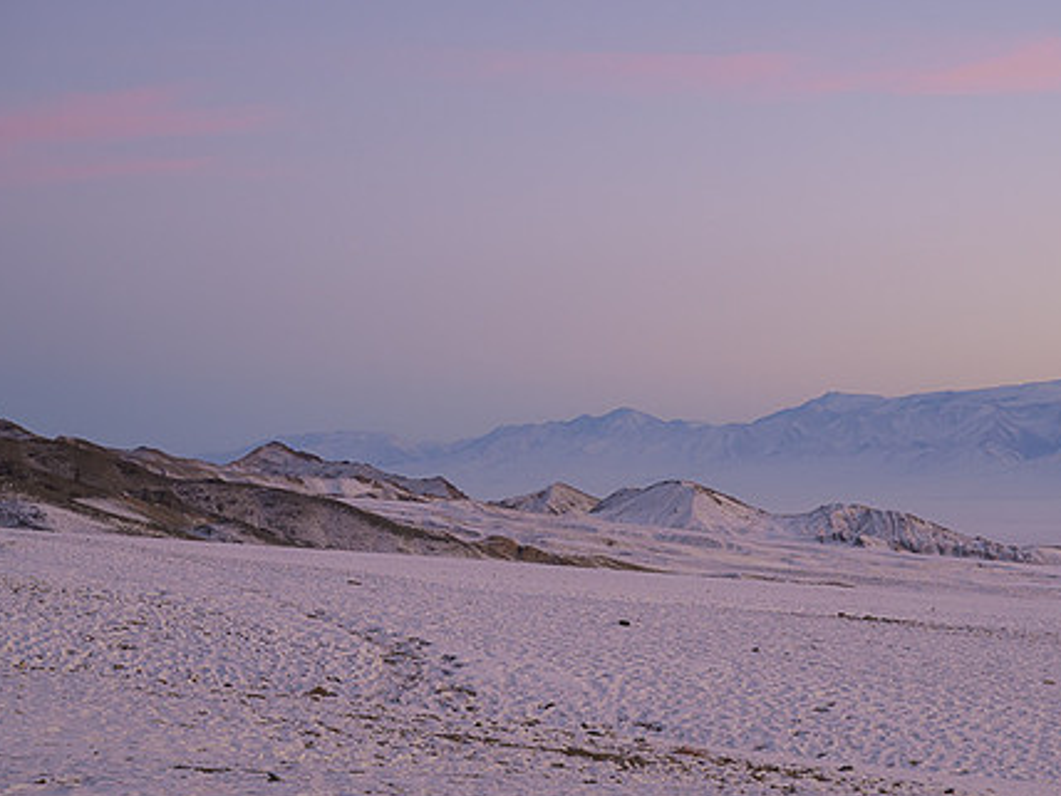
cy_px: 424
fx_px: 2513
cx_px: 687
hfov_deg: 23.8
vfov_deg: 18.0
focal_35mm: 82
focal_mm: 63
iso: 320
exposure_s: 1/40
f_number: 7.1
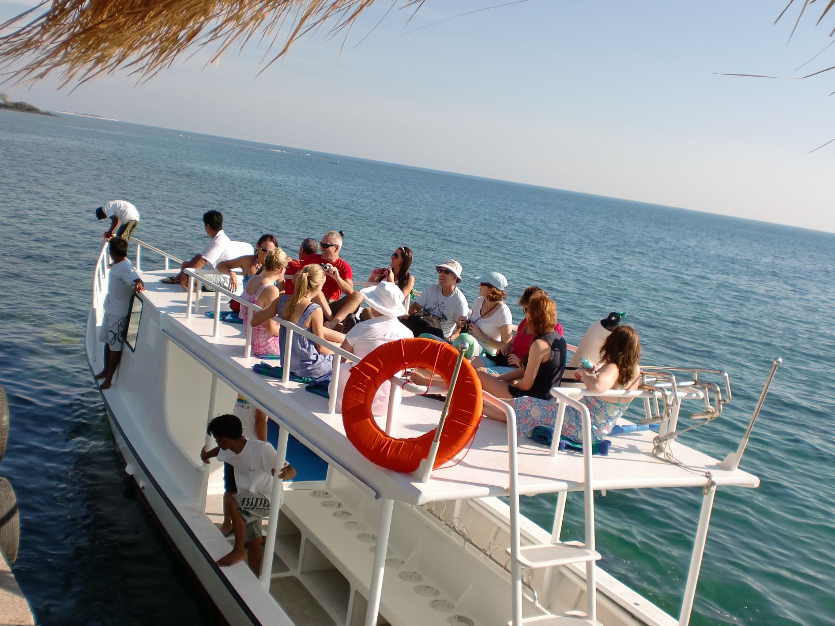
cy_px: 309
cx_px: 407
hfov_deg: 50.1
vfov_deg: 38.7
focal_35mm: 37
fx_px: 893
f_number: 3.1
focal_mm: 6.3
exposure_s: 1/1000
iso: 64
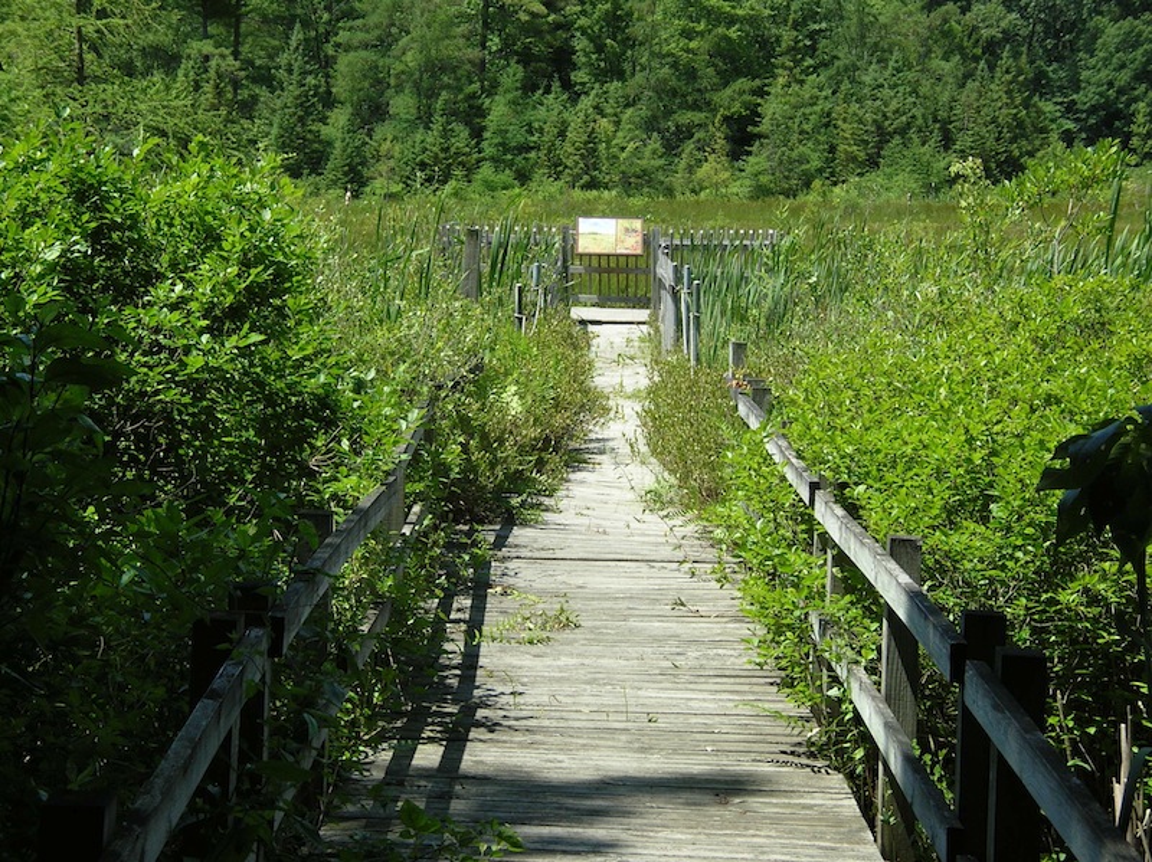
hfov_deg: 22.8
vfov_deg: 17.1
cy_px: 431
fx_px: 2860
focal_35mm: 86
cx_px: 576
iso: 50
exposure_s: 1/242
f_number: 4.8
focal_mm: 14.2
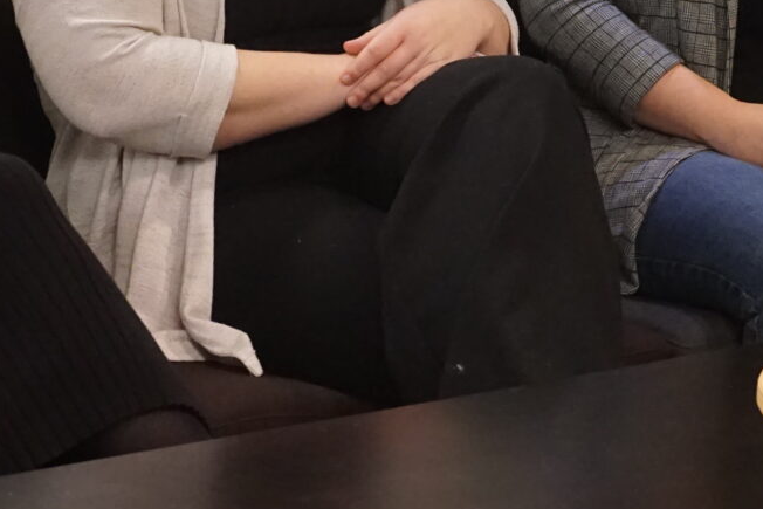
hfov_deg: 18.1
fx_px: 2395
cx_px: 461
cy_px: 99
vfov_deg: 12.1
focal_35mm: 113
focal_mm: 24
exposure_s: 1/50
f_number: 7.1
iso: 3200
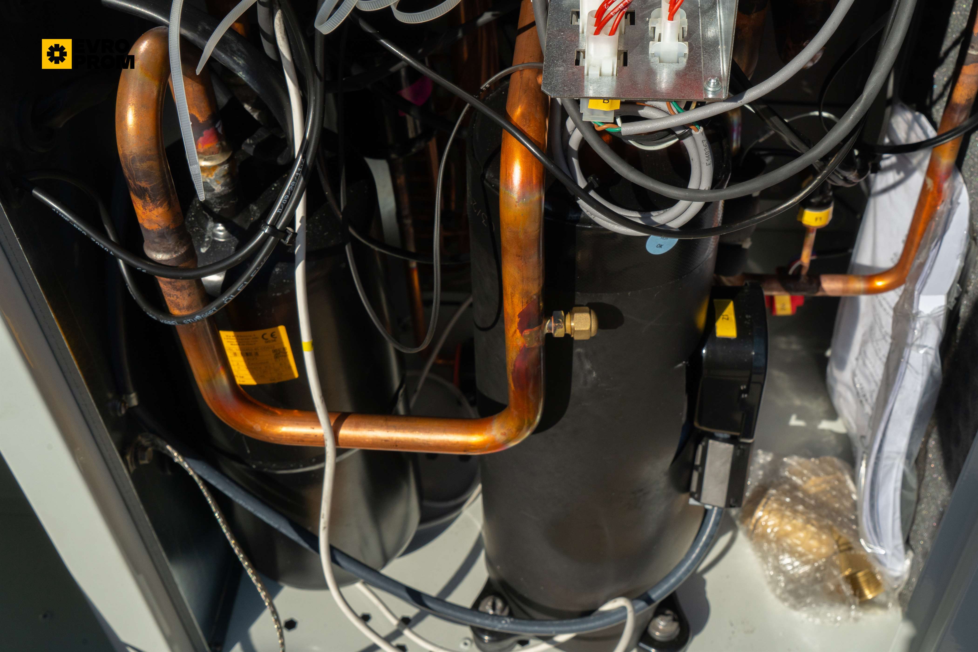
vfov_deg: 30.5
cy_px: 326
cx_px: 489
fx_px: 1195
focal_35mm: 44
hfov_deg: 44.5
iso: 250
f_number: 13
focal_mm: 44
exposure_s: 1/250
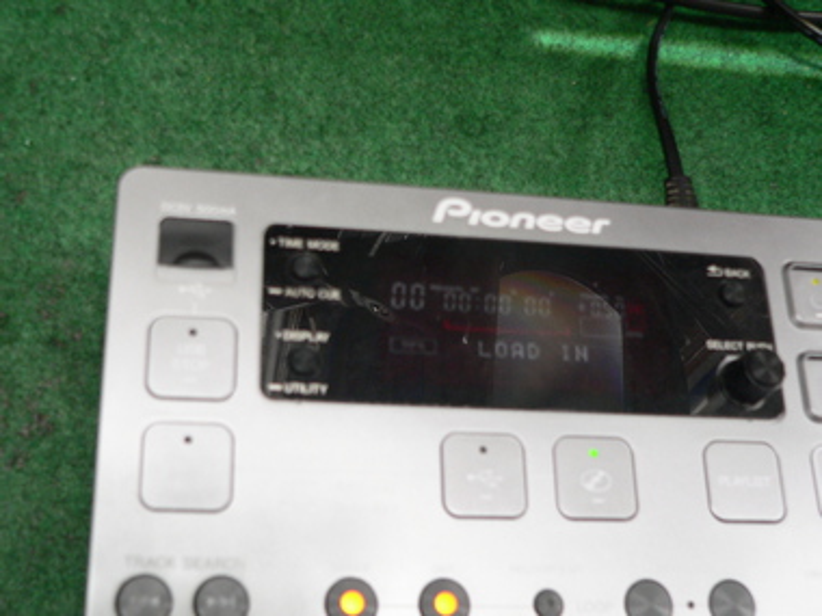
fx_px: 1164
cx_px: 411
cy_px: 308
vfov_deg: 29.7
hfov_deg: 38.9
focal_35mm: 49
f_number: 2.8
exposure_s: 1/25
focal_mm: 8.1
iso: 200
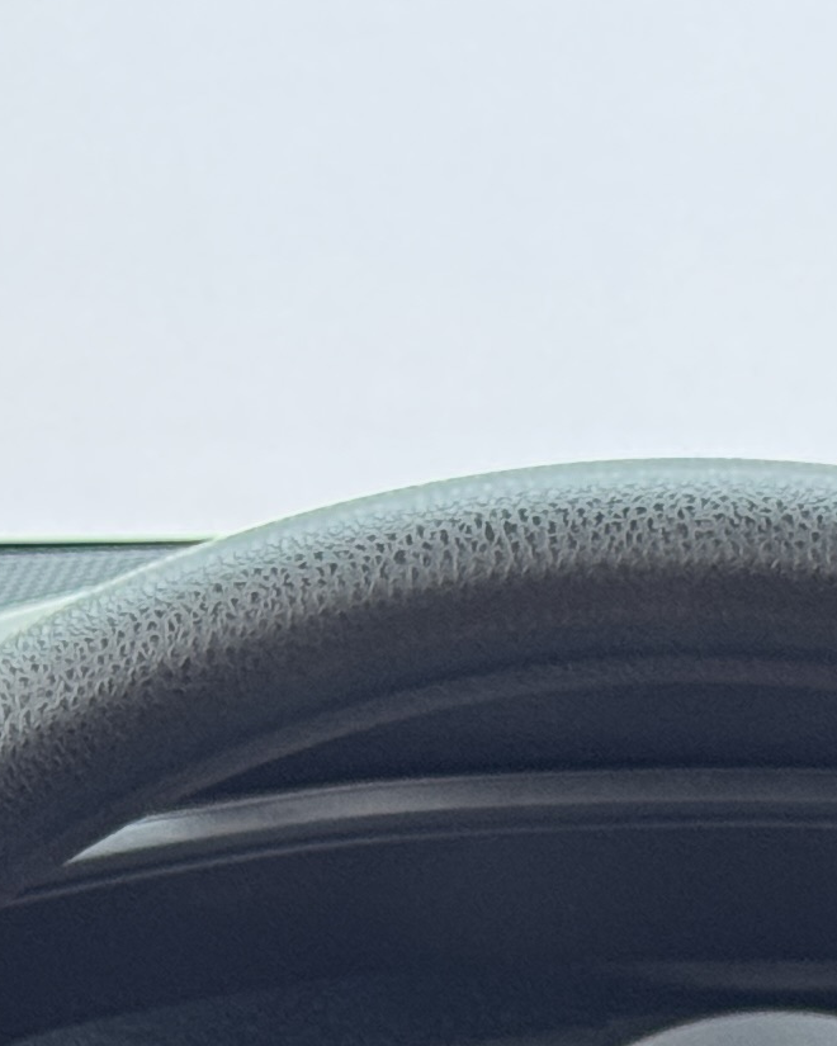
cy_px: 1685
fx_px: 7091
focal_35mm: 229
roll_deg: +0.8
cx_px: 572
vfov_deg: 8.2
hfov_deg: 6.8
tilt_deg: -14.9
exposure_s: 1/50
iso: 160
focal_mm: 6.76
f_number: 1.78
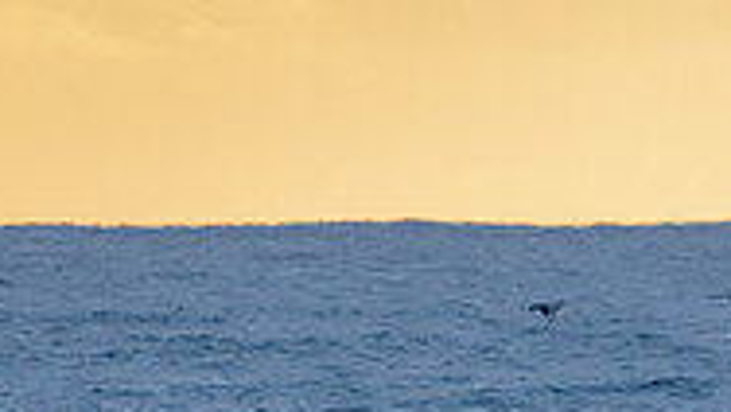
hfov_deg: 1.1
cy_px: 334
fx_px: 38381
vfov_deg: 0.6
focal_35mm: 1979
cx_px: 967
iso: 800
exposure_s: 1/2000
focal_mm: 500
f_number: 5.6
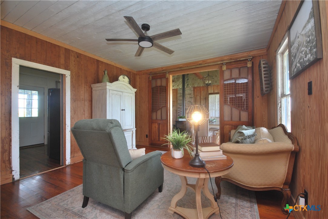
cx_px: 164
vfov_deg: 77.4
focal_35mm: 15
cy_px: 110
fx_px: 137
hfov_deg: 100.3
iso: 200
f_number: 4
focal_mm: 10
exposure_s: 1/30
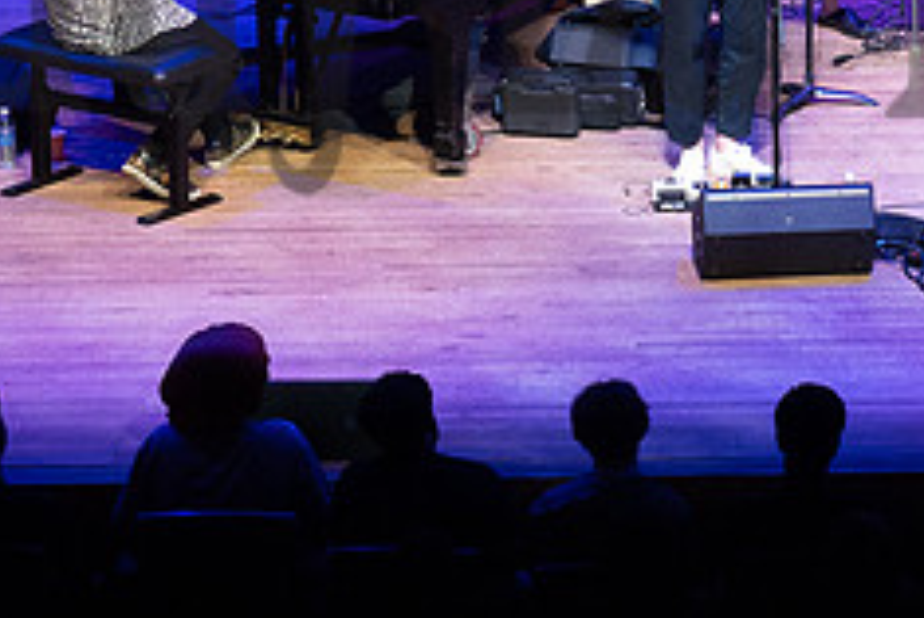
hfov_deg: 6.9
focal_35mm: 296
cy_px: -89
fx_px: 7602
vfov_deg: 4.6
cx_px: 743
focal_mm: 120
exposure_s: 1/80
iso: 3200
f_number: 8
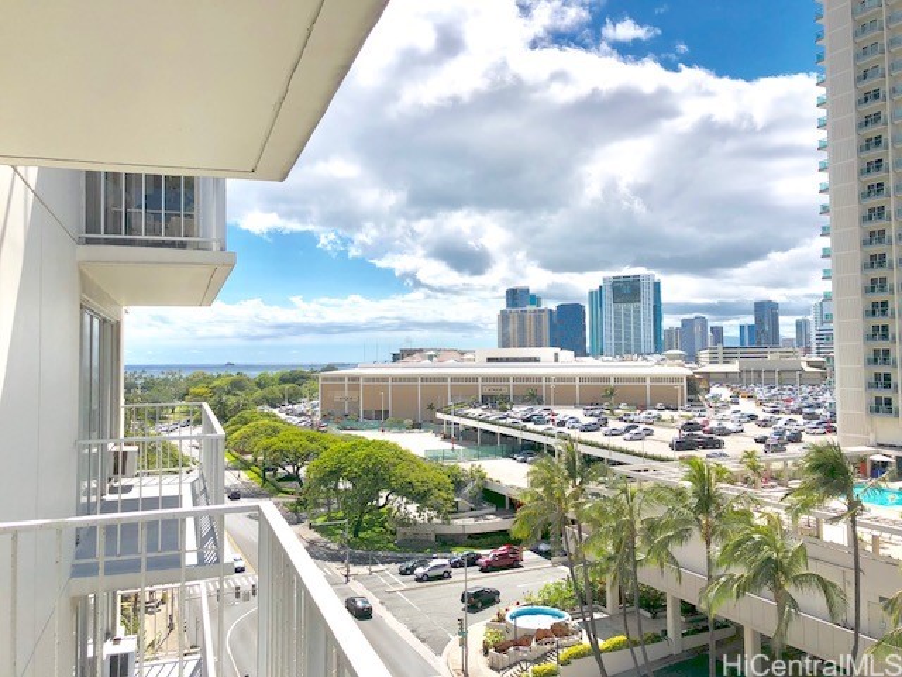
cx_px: 451
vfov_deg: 49.7
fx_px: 730
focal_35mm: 28
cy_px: 338
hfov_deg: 63.4
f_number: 1.8
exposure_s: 1/3745
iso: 20
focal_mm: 4
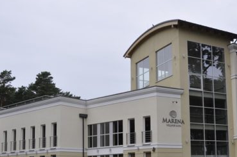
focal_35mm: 52
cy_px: 128
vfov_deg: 25.4
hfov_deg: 37.2
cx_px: 180
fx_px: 342
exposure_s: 1/100
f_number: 10
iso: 200
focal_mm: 20
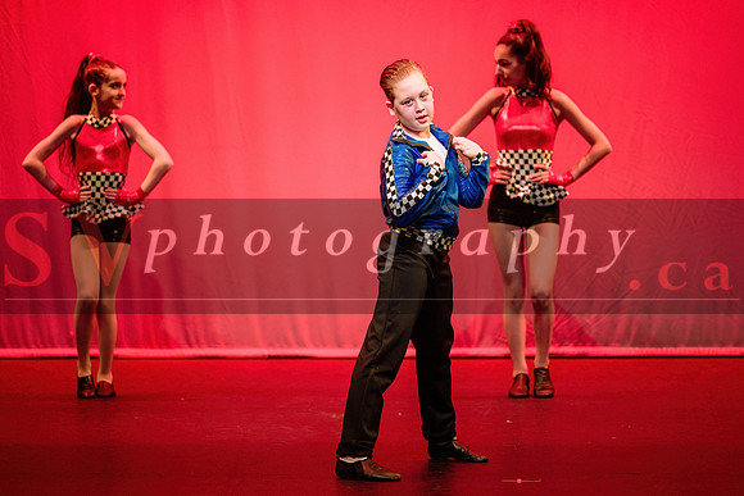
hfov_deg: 8.2
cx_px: 416
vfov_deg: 5.5
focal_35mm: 251
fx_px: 5196
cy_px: 211
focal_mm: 200
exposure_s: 1/320
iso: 1250
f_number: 2.8
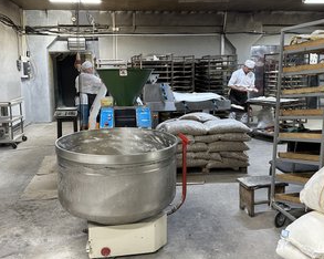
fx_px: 307
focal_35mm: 32
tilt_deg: -6.8
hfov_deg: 55.6
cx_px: 150
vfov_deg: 45.6
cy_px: 110
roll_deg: +0.9
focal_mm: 6.86
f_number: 1.78
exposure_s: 1/50
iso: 200
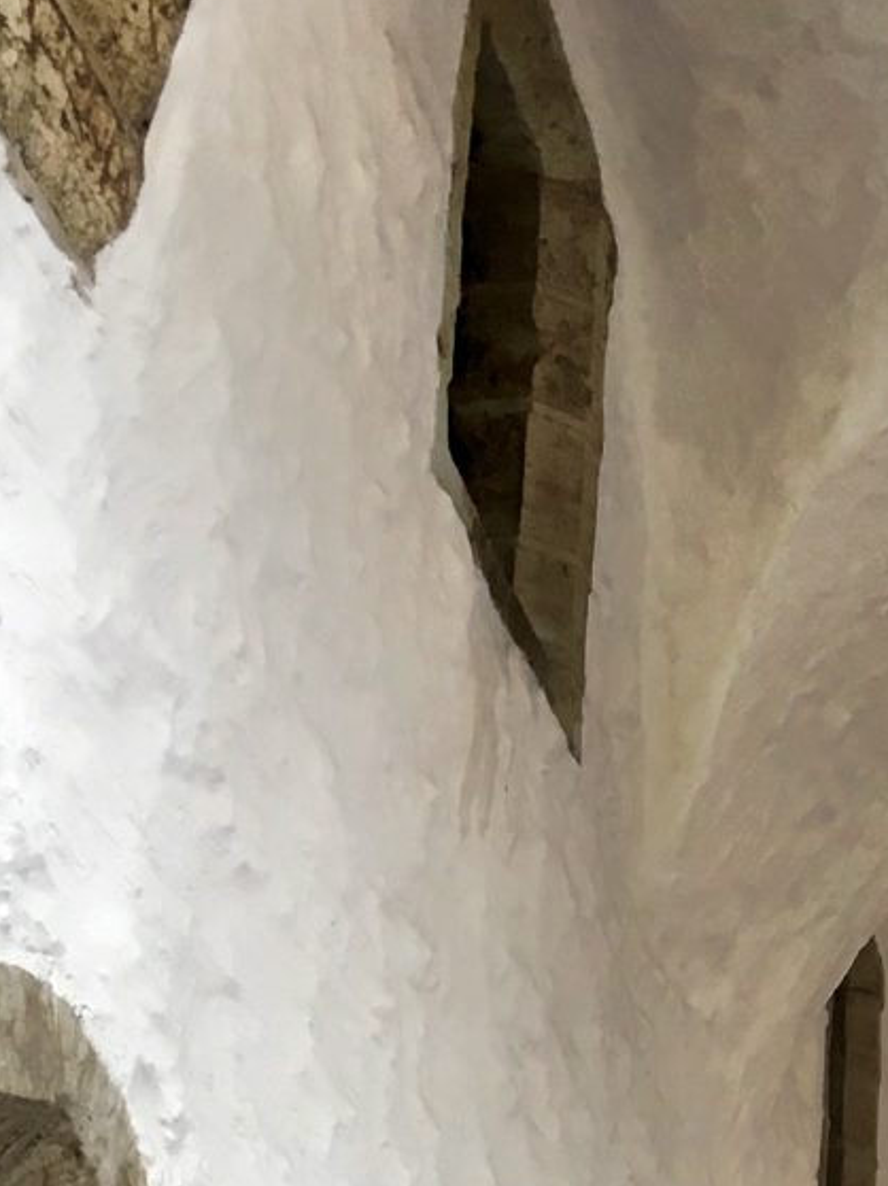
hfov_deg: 13.4
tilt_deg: +18.0
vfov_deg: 18.2
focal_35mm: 104
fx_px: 3560
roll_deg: +1.5
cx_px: 1313
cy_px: 1292
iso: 64
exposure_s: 1/33
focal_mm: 4.15
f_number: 2.2
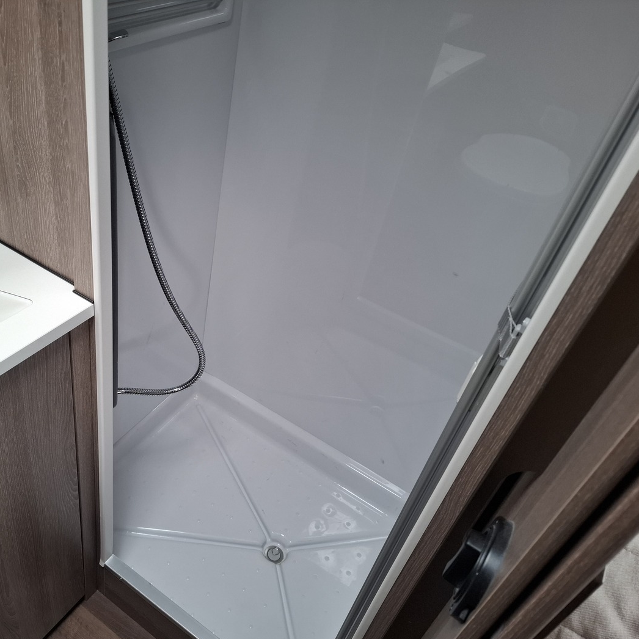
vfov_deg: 57.3
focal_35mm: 28
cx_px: 233
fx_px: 585
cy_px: 322
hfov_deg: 56.5
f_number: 1.8
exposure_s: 1/60
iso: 200
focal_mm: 5.54
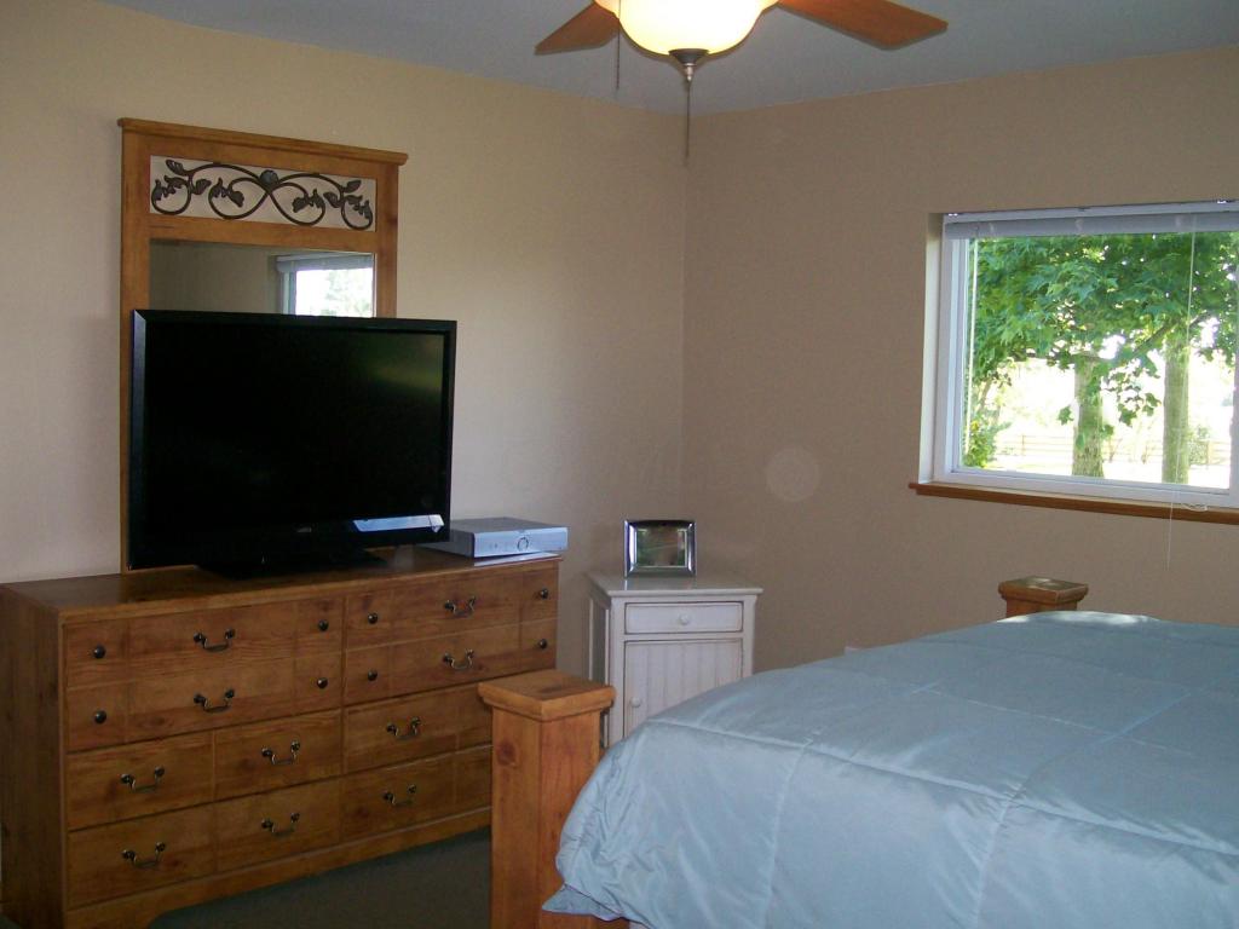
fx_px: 1289
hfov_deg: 51.4
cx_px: 620
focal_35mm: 36
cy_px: 464
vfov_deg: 39.7
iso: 140
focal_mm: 6
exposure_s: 1/64
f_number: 2.7
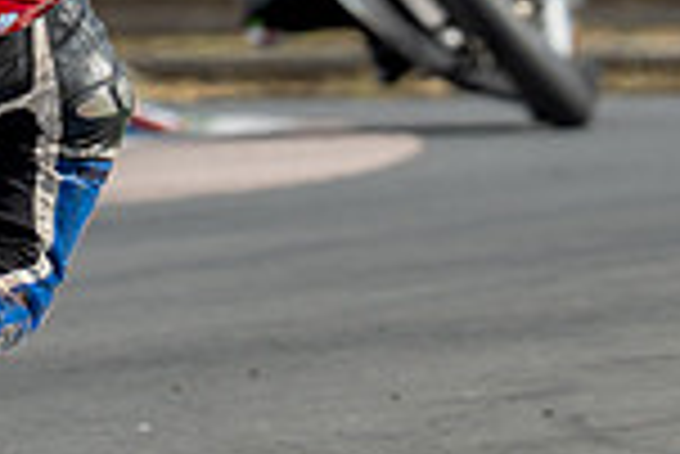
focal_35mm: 1777
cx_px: -24
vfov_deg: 0.8
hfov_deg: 1.2
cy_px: 36
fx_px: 33597
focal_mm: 400
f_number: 8
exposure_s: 1/400
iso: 125
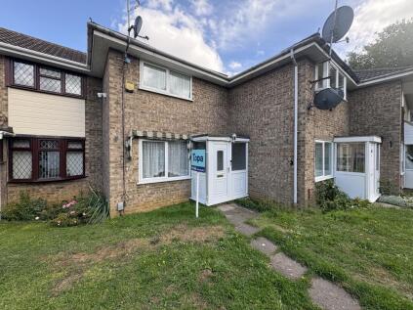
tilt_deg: -0.8
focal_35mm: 14
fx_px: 167
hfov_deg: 102.1
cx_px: 206
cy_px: 155
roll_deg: +0.0
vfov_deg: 85.6
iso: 40
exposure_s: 1/332
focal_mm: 2.22
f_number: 2.2
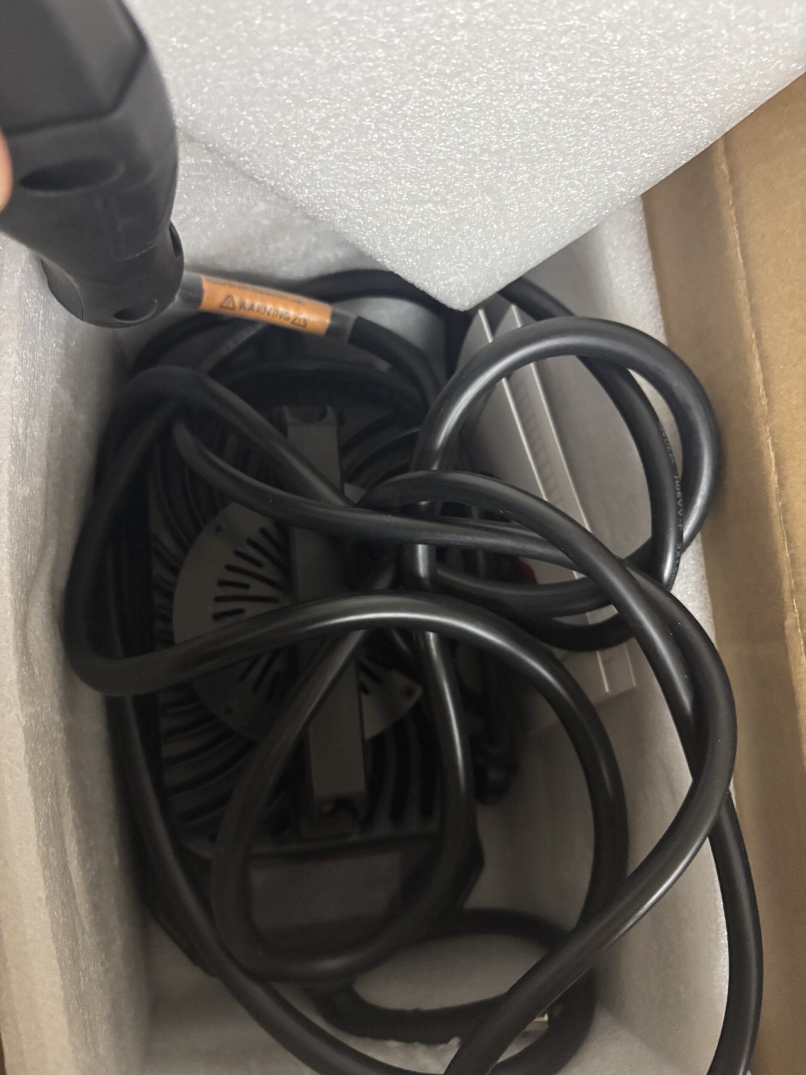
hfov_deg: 53.1
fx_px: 807
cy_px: 538
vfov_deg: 67.3
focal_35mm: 26
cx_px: 403
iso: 500
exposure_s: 1/30
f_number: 1.6
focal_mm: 5.96
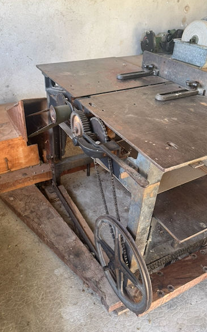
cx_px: 91
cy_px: 162
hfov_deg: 44.4
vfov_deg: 66.5
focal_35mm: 28
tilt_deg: -33.6
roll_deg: -1.3
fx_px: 253
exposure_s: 1/121
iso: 160
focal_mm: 6.76
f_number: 1.78
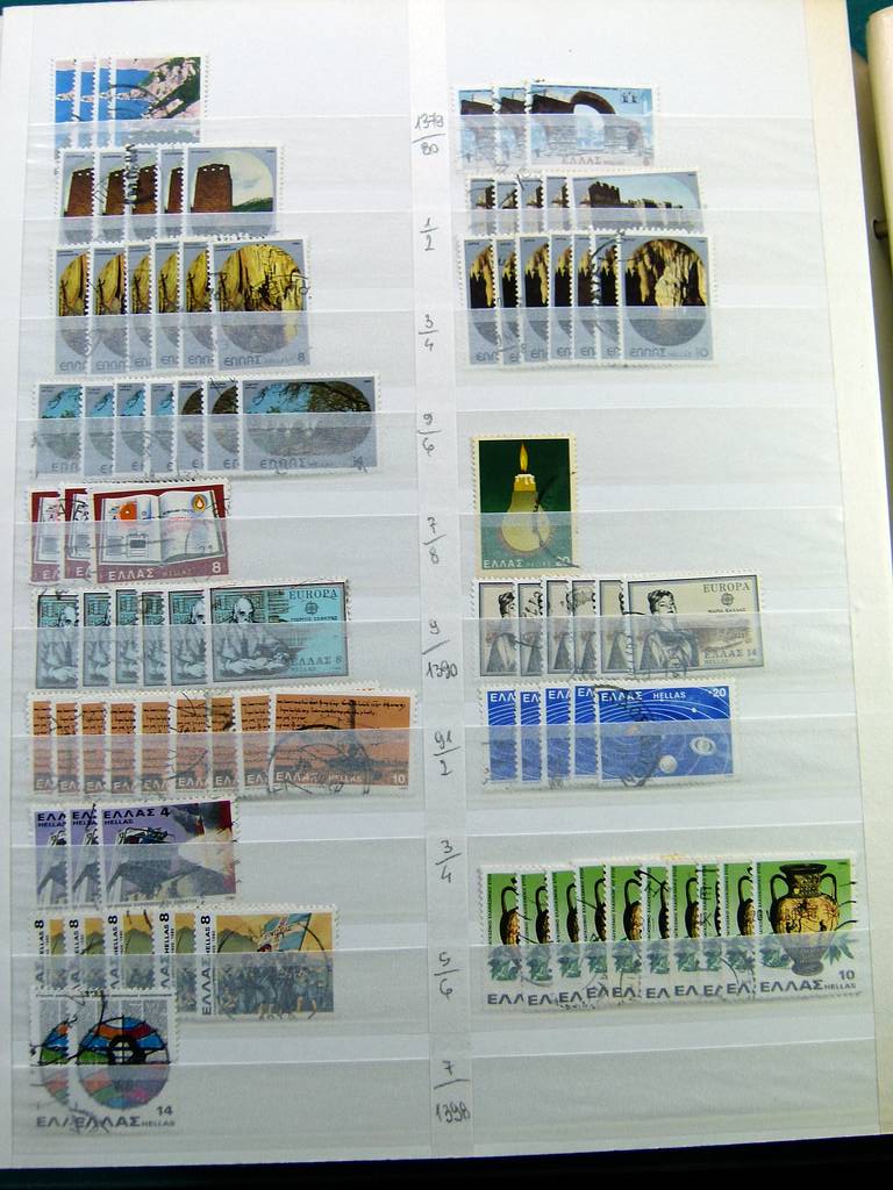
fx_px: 1032
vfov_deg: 60.0
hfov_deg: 46.8
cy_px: 595
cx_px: 446
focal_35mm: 30
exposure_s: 1/125
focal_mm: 5.3
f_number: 4
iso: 100
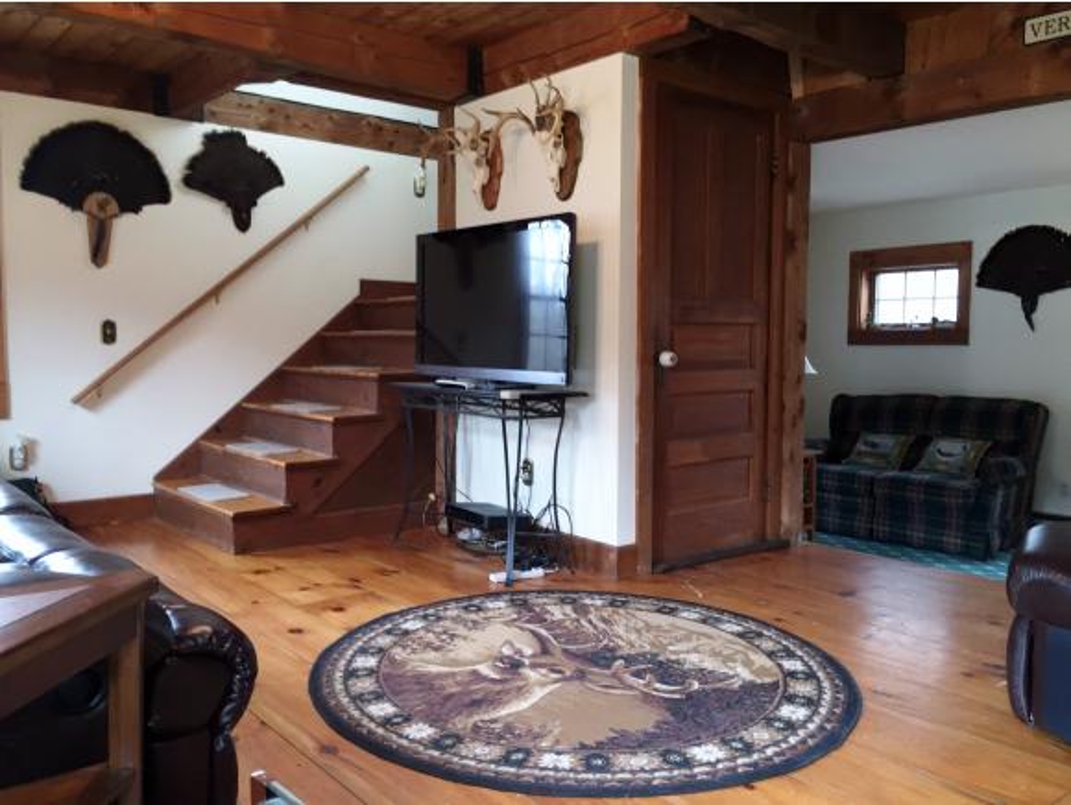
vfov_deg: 48.3
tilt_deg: -4.3
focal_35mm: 29
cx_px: 536
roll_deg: +0.0
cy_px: 402
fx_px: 898
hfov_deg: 61.6
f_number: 2.2
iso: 125
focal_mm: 4.15
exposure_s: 1/30
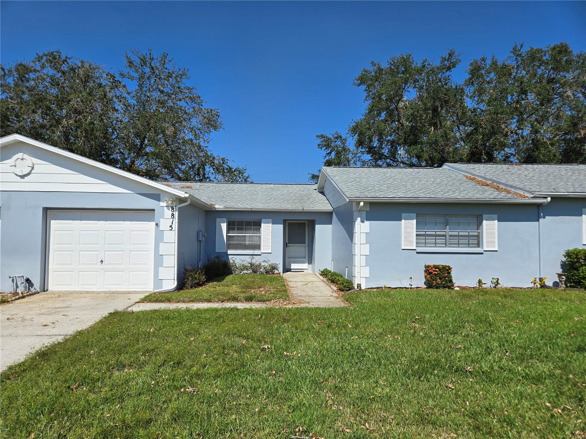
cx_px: 293
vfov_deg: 58.9
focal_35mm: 23
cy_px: 220
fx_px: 389
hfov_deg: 73.9
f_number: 1.8
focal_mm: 5.4
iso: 25
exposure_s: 1/2953
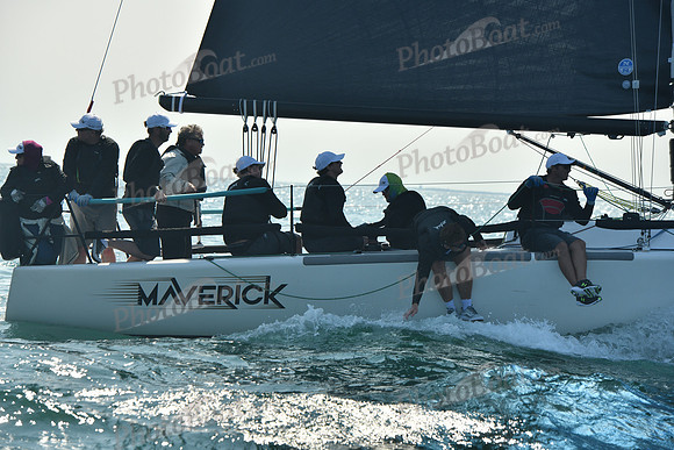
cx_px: 337
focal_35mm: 140
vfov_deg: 9.8
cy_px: 225
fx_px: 2622
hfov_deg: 14.7
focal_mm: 140
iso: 320
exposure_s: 1/640
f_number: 7.1
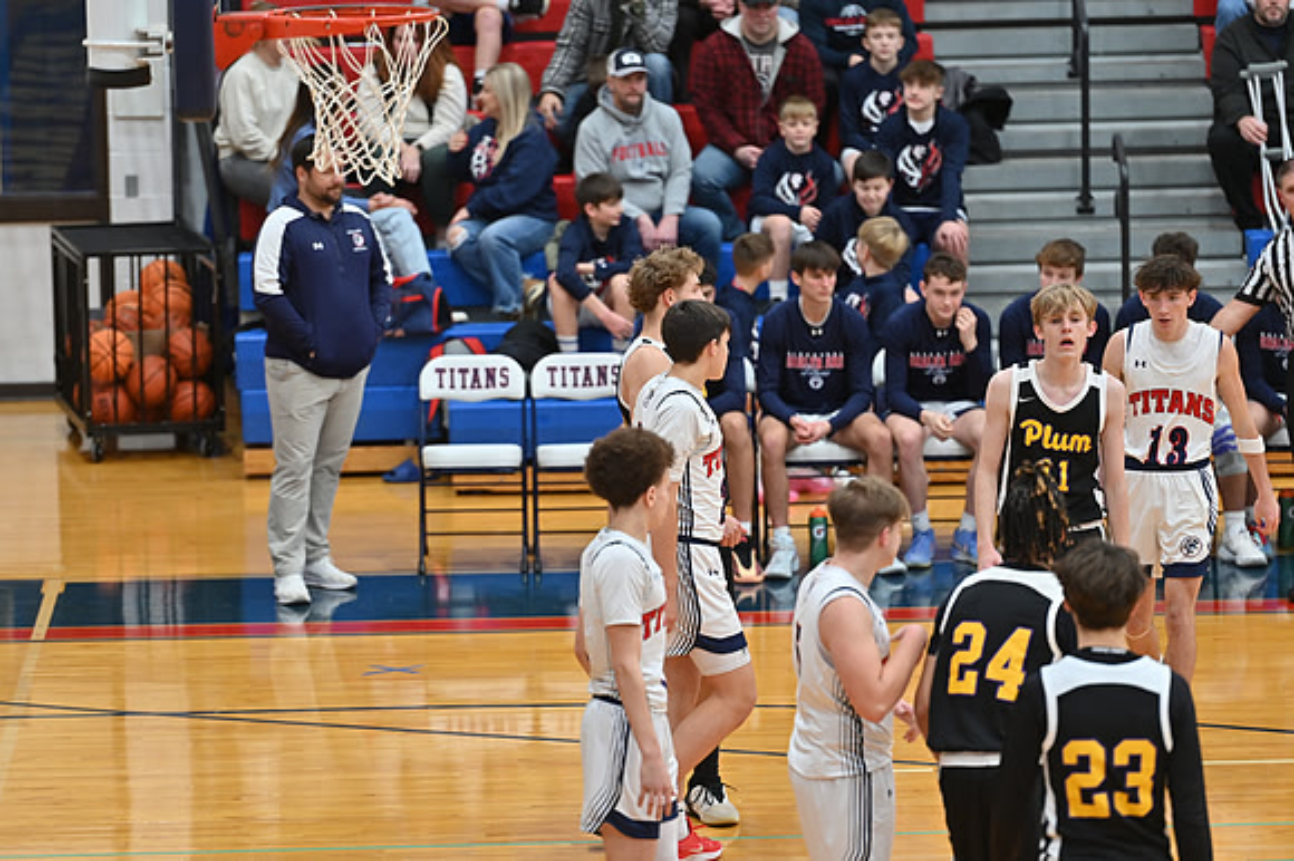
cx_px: 647
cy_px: 430
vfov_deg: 6.9
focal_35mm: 200
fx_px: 7185
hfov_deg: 10.3
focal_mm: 200
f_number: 4
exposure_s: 1/200
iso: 1250
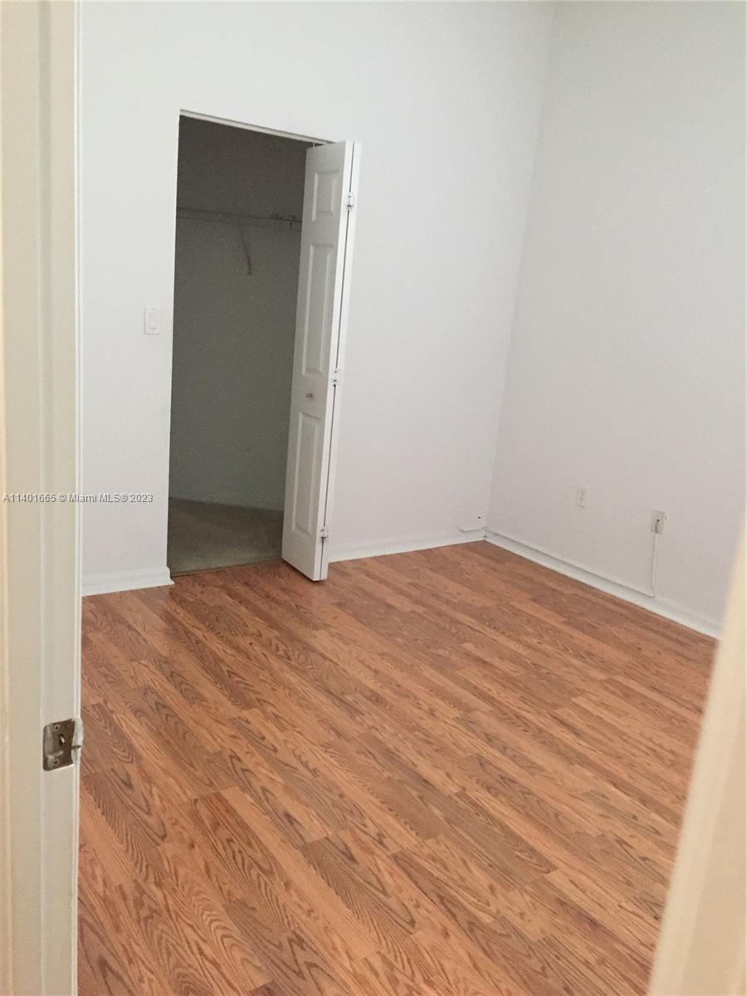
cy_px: 498
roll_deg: -4.8
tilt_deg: -12.7
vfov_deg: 61.7
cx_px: 374
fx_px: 834
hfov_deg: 48.2
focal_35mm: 29
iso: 320
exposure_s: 1/15
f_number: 2.2
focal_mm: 4.15
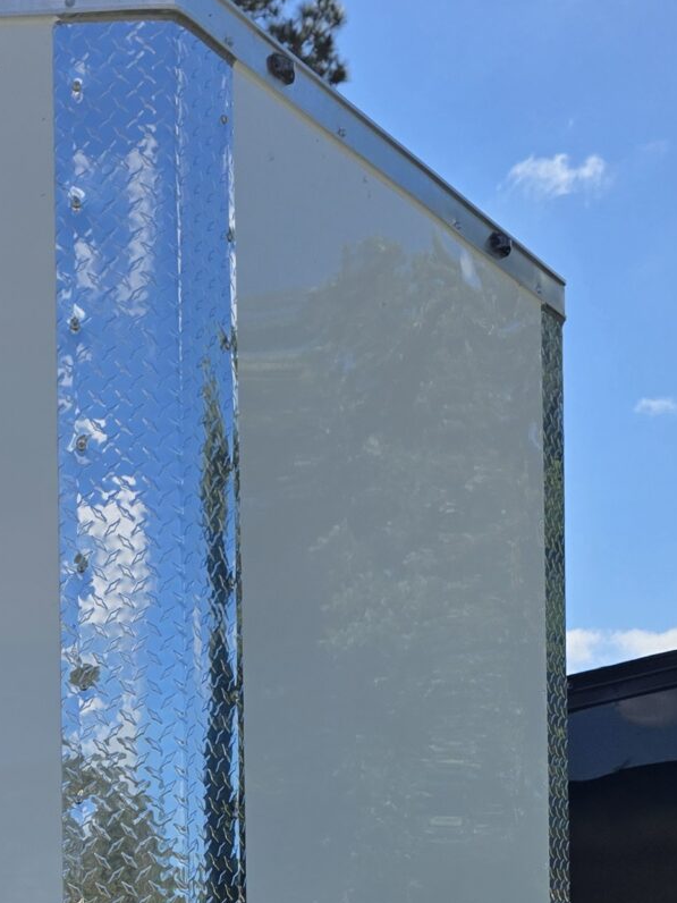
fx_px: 1930
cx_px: -188
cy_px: 1071
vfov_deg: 24.0
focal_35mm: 74
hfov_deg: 18.6
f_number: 1.7
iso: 80
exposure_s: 1/7626
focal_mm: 6.3
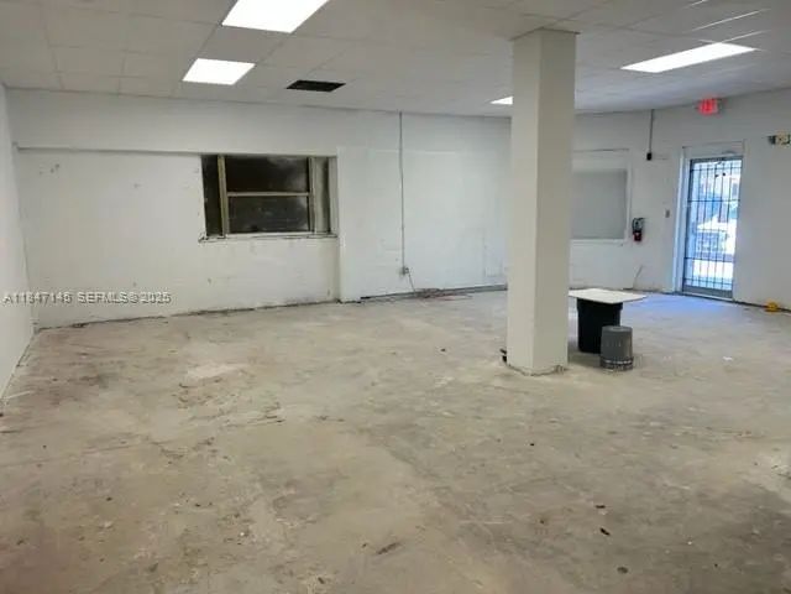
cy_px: 297
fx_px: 594
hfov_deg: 67.3
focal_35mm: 26
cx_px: 396
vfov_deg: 53.1
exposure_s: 1/140
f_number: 1.5
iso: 40
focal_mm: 5.7
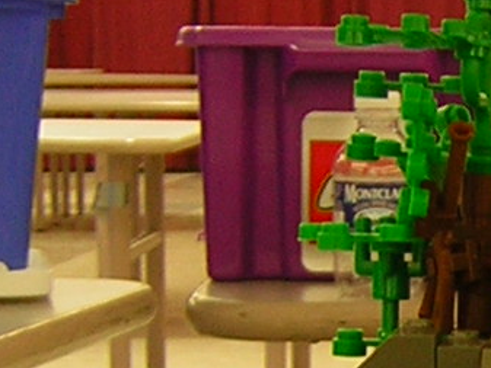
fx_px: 2426
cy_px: 404
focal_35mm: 171
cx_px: 737
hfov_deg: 11.1
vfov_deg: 8.6
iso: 50
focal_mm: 4.7
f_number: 2.6
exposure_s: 1/5.8
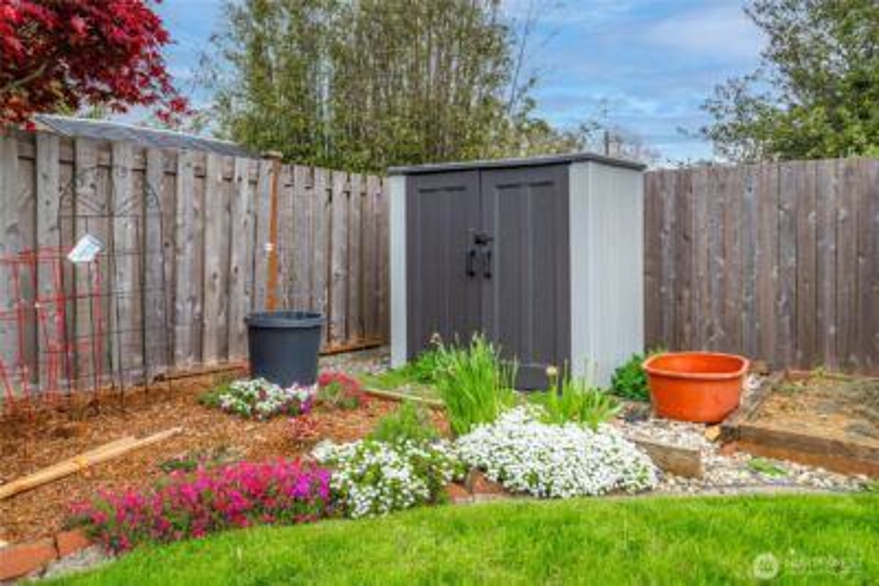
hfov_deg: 73.7
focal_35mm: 24
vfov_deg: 53.2
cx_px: 440
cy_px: 293
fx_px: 586
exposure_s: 1/30
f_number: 7.1
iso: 200
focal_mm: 24
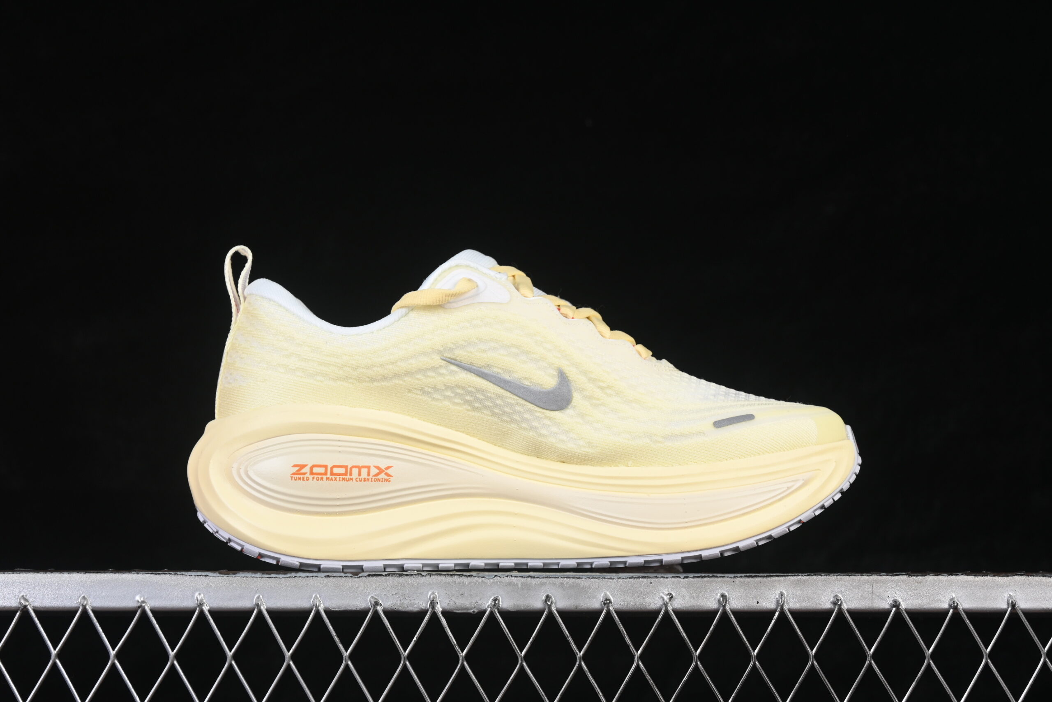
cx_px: 526
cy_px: 351
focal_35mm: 75
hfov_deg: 27.0
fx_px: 2192
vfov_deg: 18.2
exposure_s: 1/80
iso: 160
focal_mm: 50
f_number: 8
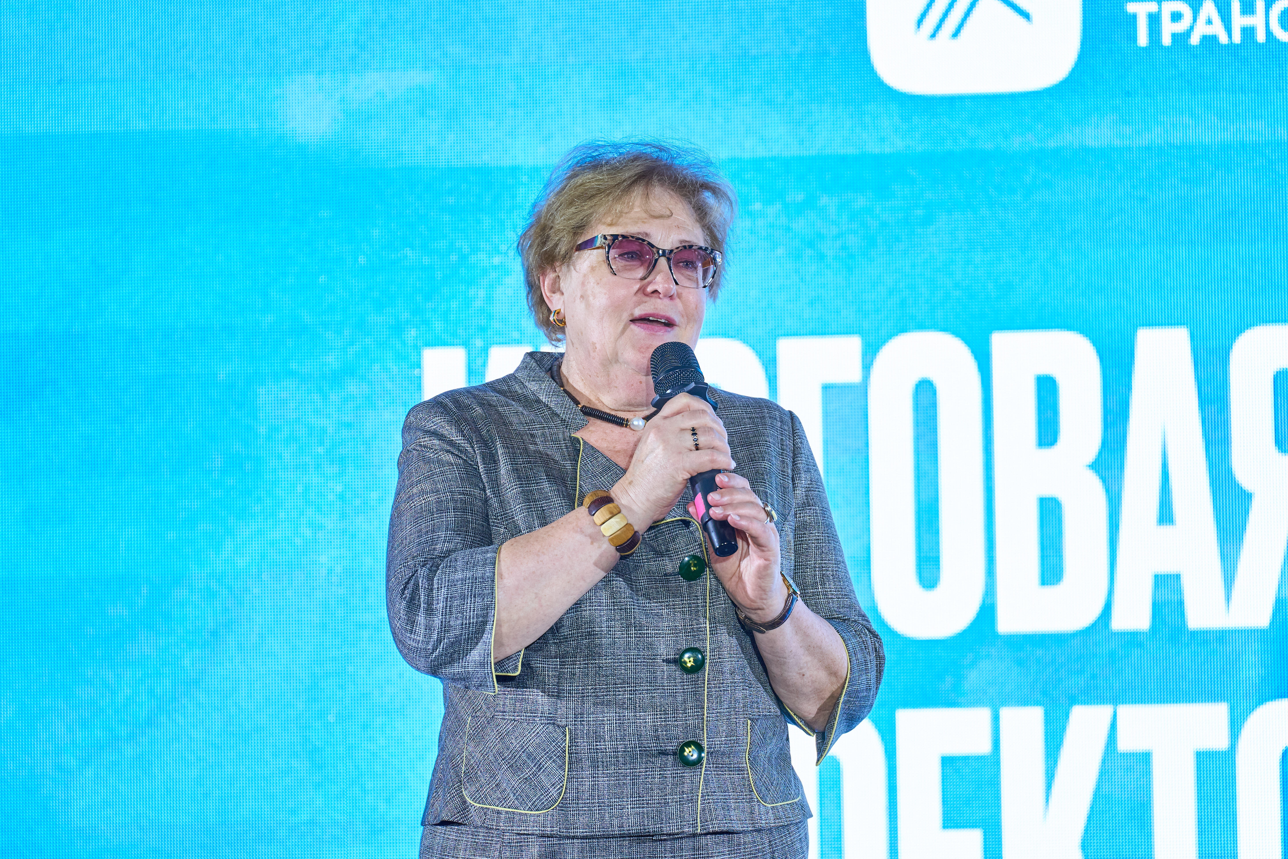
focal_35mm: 194
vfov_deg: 7.1
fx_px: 6940
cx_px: 644
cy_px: 430
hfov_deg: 10.6
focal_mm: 194
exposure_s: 1/250
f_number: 4
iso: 640
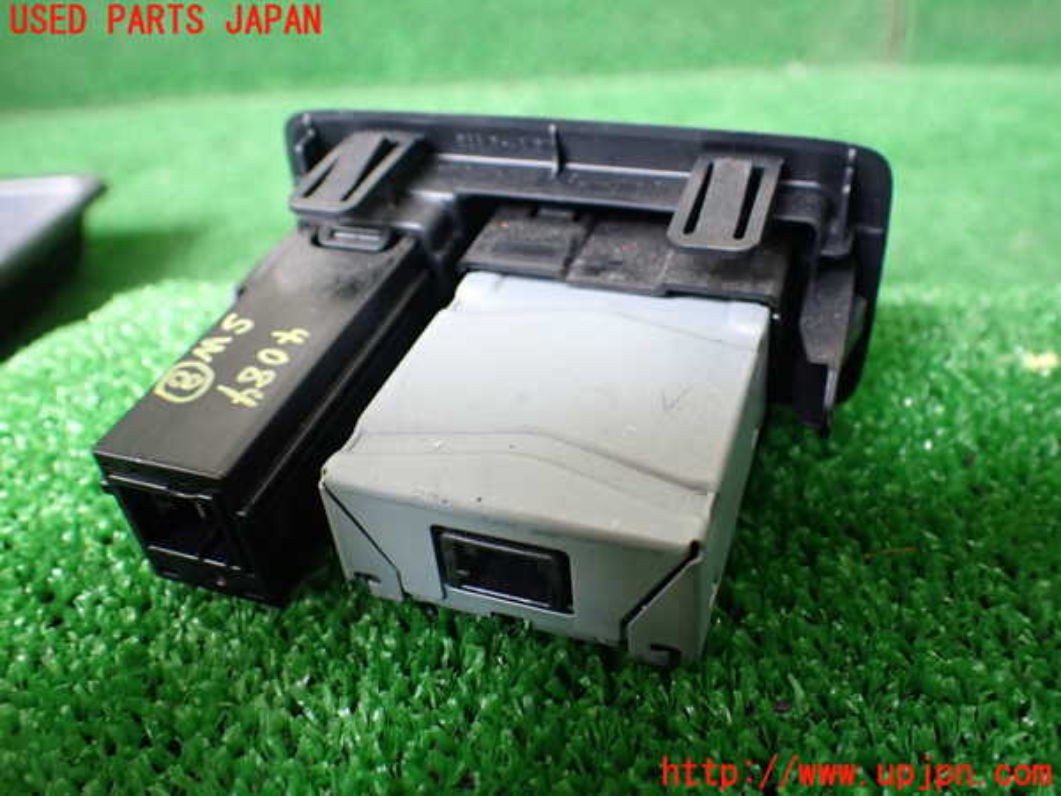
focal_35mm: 30
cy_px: 398
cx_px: 530
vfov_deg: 46.8
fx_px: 920
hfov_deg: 60.0
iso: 640
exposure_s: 1/125
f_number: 2.3
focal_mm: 5.4
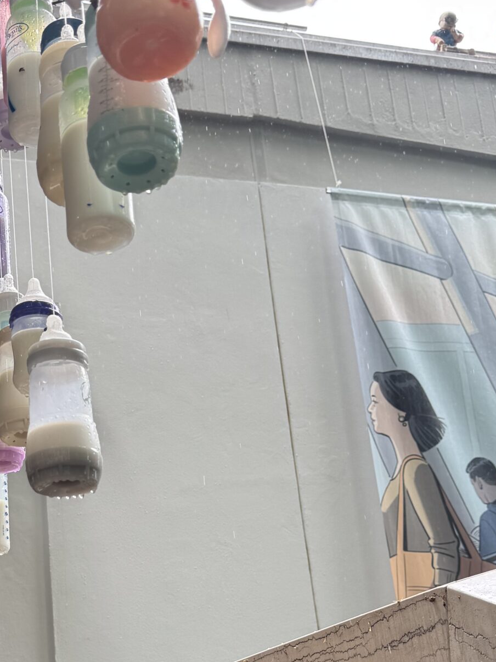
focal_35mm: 51
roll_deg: +5.3
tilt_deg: +19.0
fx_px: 974
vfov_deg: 36.6
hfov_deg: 28.1
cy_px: 496
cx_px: 114
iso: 64
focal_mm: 6.76
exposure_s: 1/121
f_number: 1.78
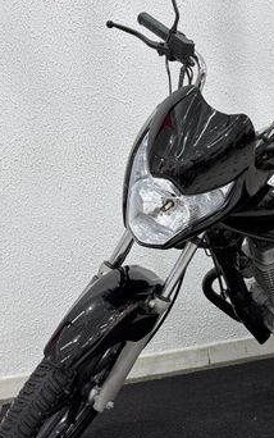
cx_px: 261
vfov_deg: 55.3
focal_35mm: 35
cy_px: 218
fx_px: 418
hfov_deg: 33.8
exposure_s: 1/120
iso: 200
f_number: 1.78
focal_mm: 6.76
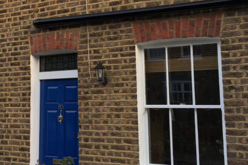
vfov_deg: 25.4
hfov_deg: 37.3
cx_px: 89
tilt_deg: +7.7
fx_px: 365
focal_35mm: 53
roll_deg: +0.2
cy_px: 58
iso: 32
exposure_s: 1/100
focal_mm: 4.15
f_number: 2.2
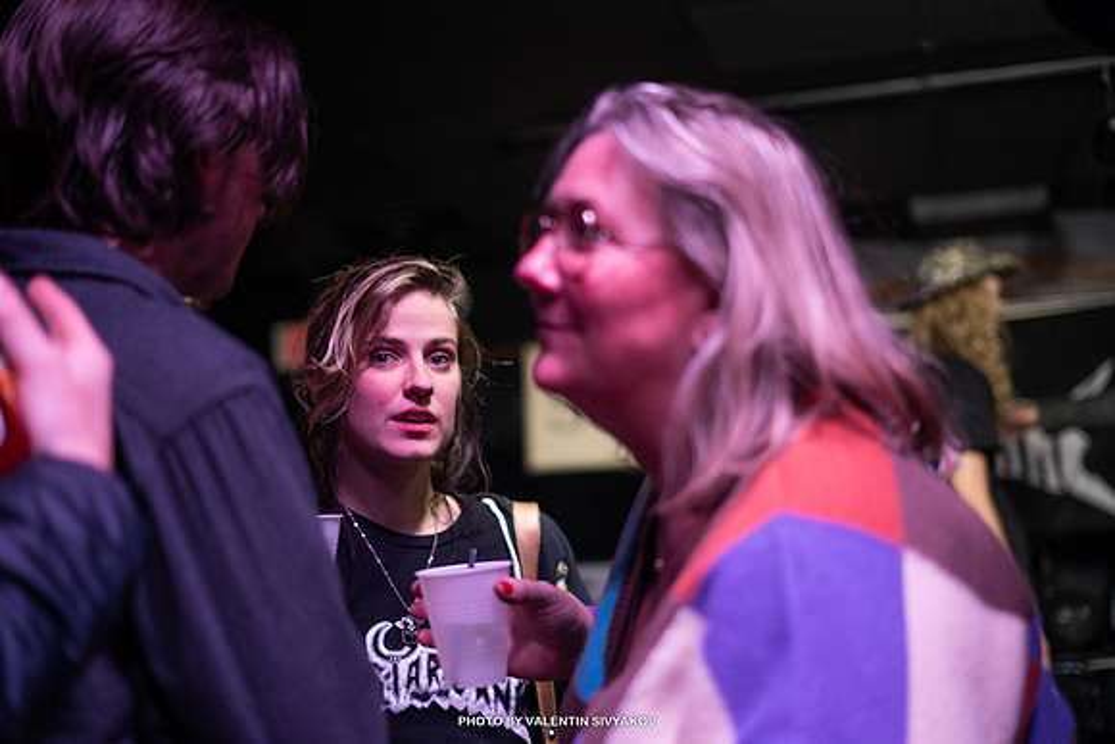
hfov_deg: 39.6
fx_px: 1549
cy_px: 372
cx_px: 558
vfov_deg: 27.0
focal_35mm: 50
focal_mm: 50
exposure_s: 1/125
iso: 160
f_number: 1.8
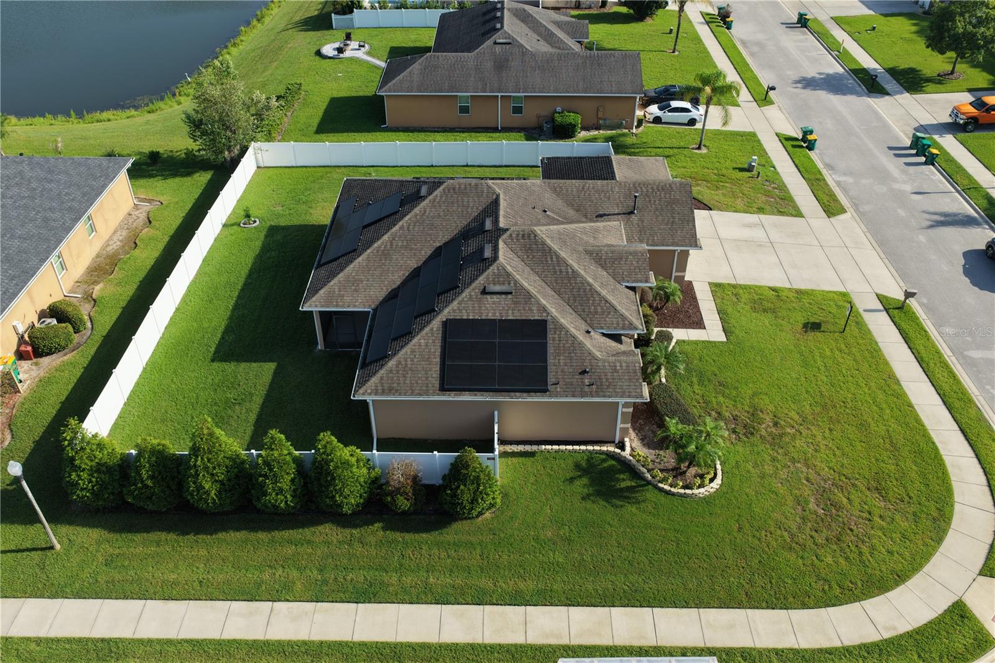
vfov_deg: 46.4
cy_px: 332
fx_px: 774
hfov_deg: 65.5
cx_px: 498
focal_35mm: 28
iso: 100
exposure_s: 1/640
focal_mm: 14.45
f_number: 2.8
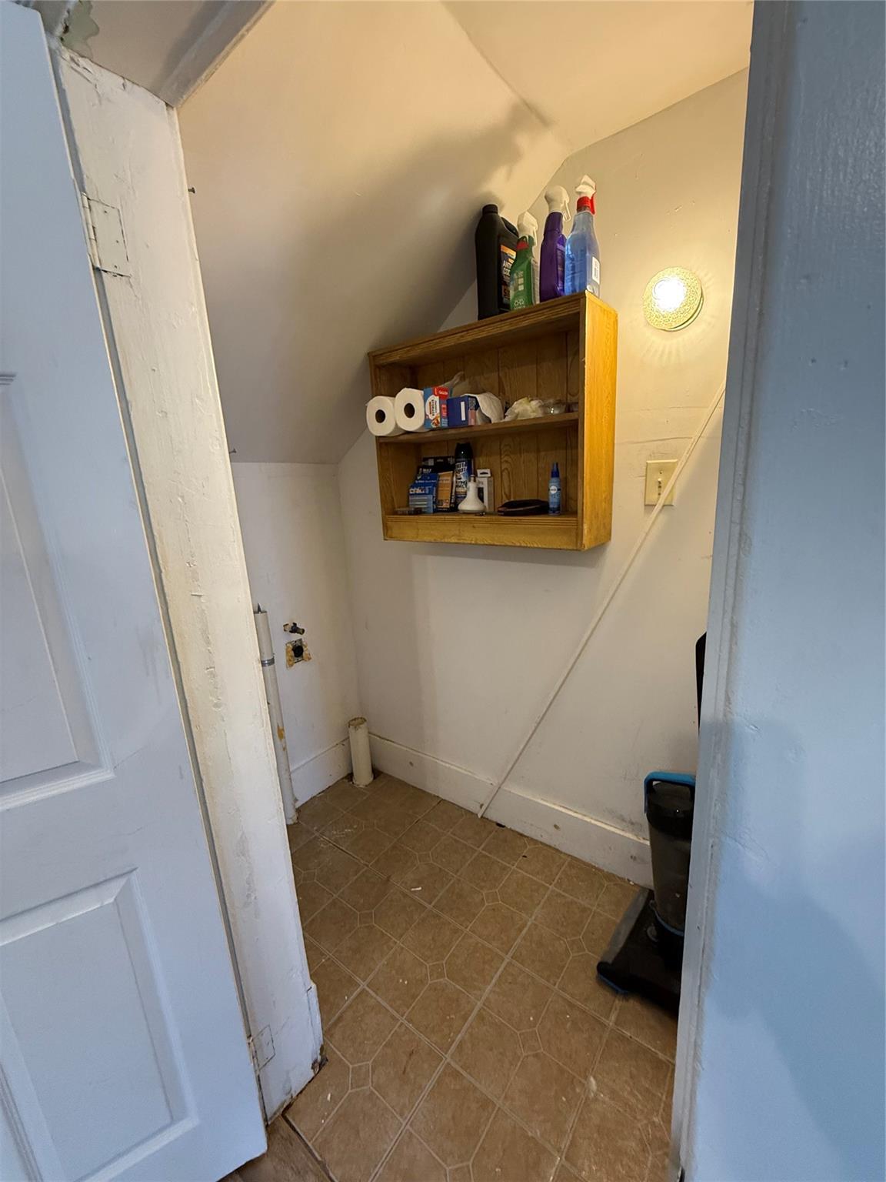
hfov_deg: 85.7
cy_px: 591
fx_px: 478
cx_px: 443
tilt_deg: -11.9
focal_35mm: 14
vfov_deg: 102.1
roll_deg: +2.6
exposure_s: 1/60
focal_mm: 2.22
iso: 400
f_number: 2.2
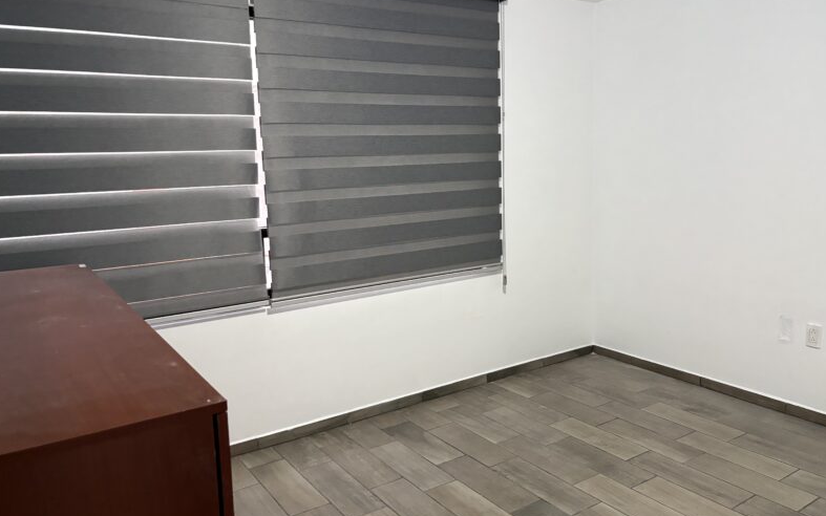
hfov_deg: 66.5
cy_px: 240
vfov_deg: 44.5
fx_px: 630
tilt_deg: -5.5
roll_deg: +1.0
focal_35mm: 28
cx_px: 412
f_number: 1.6
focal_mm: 5.96
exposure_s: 1/60
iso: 320
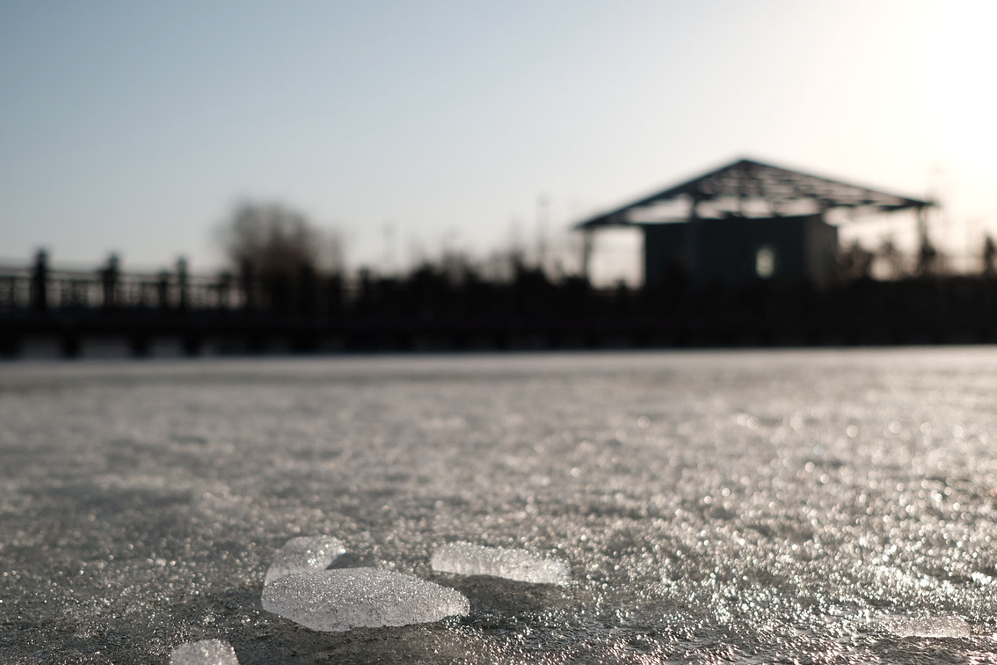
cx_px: 479
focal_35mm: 45
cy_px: 407
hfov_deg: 43.6
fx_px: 1246
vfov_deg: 29.8
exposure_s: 1/7000
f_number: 2.8
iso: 200
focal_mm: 23
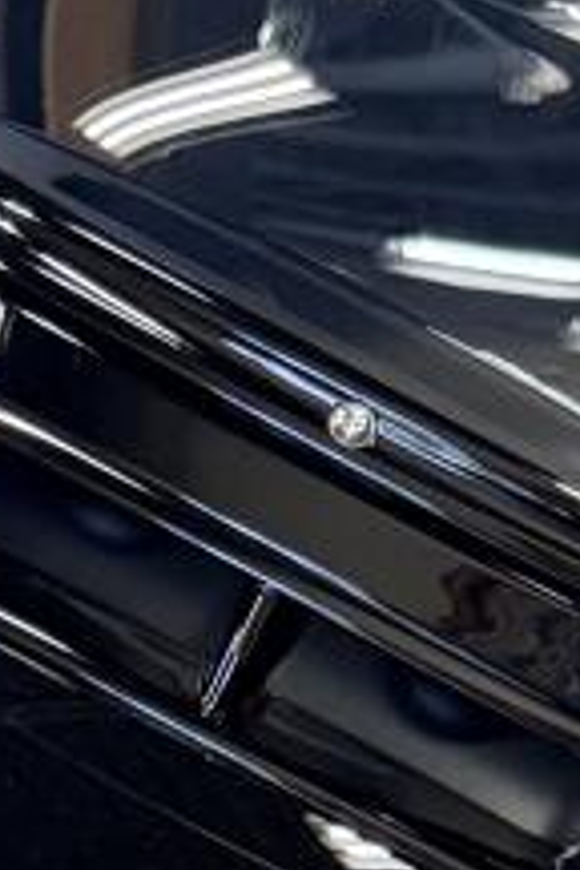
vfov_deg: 10.3
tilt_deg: -18.5
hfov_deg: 7.9
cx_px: 276
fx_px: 4181
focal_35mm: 173
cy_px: 2107
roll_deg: -2.3
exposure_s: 1/60
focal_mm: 6.76
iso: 320
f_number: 1.78
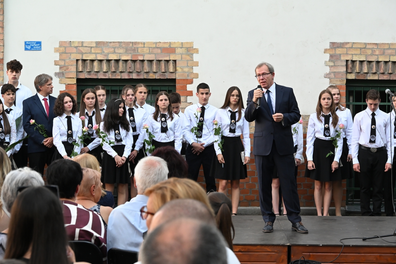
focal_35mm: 112
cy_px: 134
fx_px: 1232
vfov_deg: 12.2
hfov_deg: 18.3
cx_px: 195
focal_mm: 110
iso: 2800
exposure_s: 1/320
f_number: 10
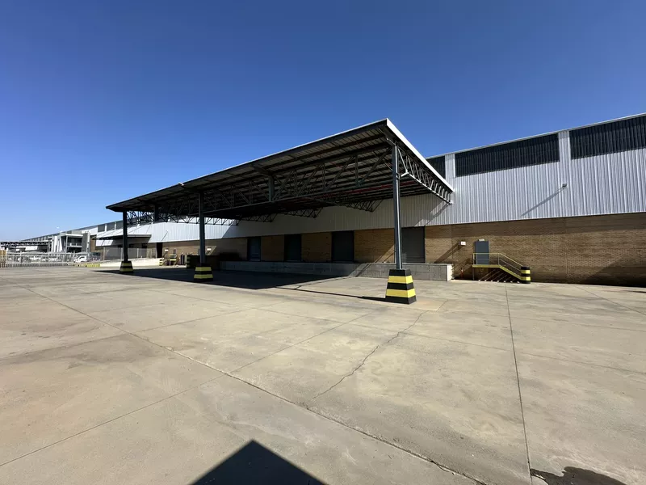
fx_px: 261
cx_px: 323
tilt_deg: +3.5
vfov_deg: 85.7
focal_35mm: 14
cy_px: 242
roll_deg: -0.7
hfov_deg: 102.1
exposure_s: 1/1247
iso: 40
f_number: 2.2
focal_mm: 2.22
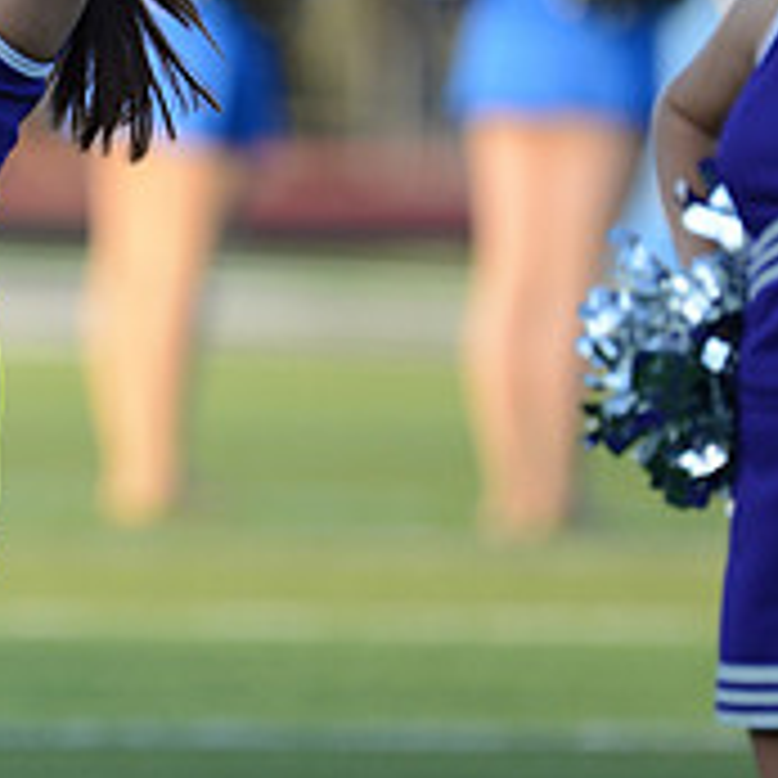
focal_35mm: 1568
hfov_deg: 1.1
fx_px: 39871
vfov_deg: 1.1
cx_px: -54
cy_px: 306
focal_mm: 550
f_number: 4
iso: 800
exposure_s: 1/1600
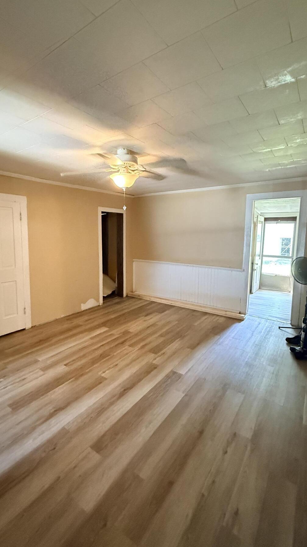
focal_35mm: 17
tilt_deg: -6.4
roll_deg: -0.9
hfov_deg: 63.7
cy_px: 263
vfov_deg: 95.9
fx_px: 246
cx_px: 136
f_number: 2.2
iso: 1000
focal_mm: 2.22
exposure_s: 1/60
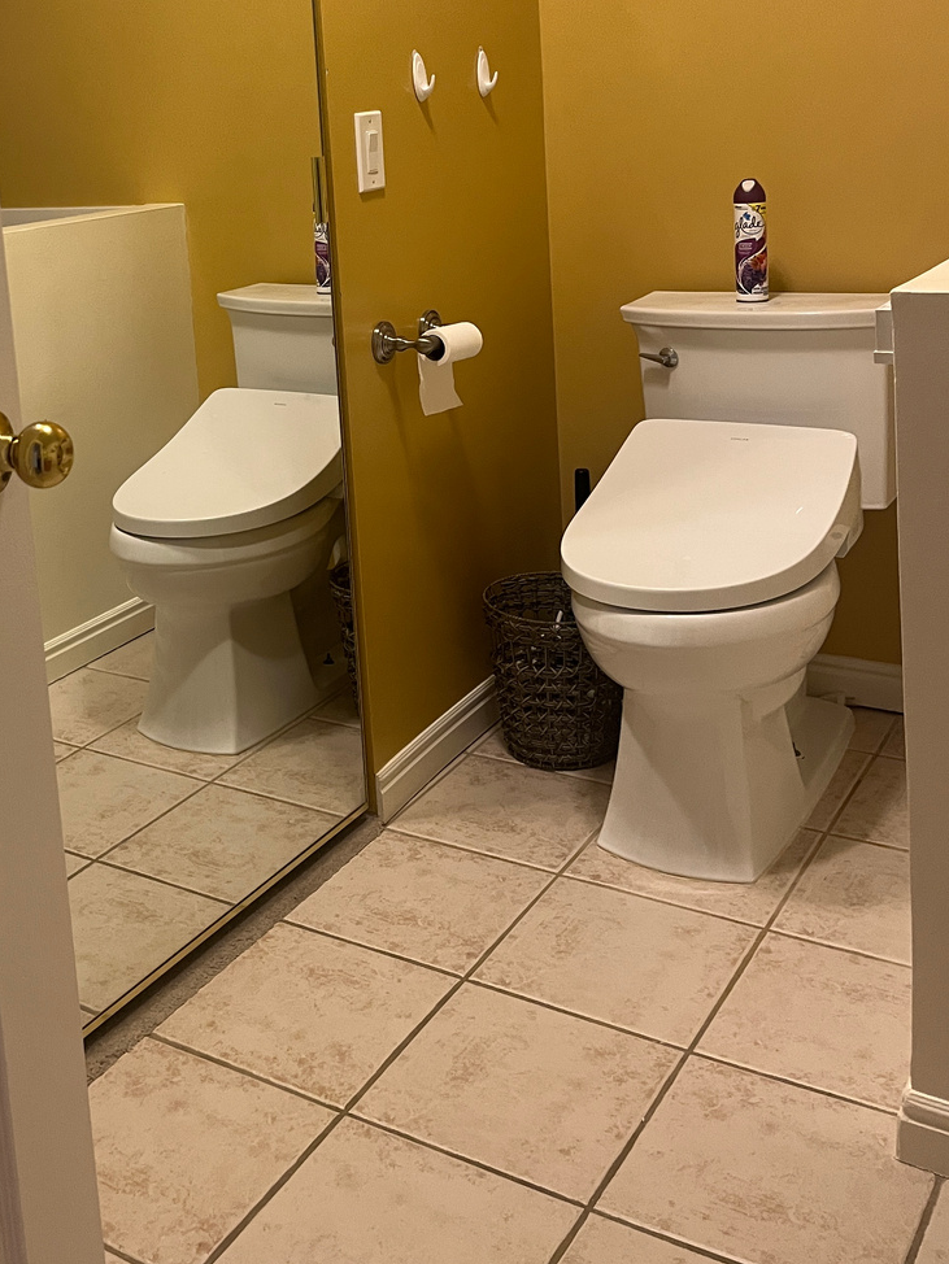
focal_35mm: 41
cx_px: 232
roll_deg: +4.0
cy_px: 311
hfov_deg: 34.4
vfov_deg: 44.2
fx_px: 1498
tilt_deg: -8.4
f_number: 1.6
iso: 200
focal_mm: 5.1
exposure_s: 1/60
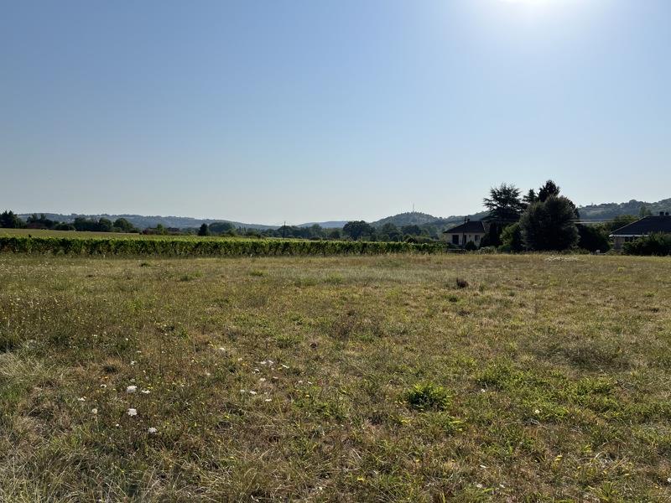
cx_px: 336
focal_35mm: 26
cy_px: 252
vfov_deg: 53.1
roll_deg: -0.2
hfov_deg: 67.3
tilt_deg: -2.6
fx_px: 504
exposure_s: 1/10870
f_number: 1.6
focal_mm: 5.1
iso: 50
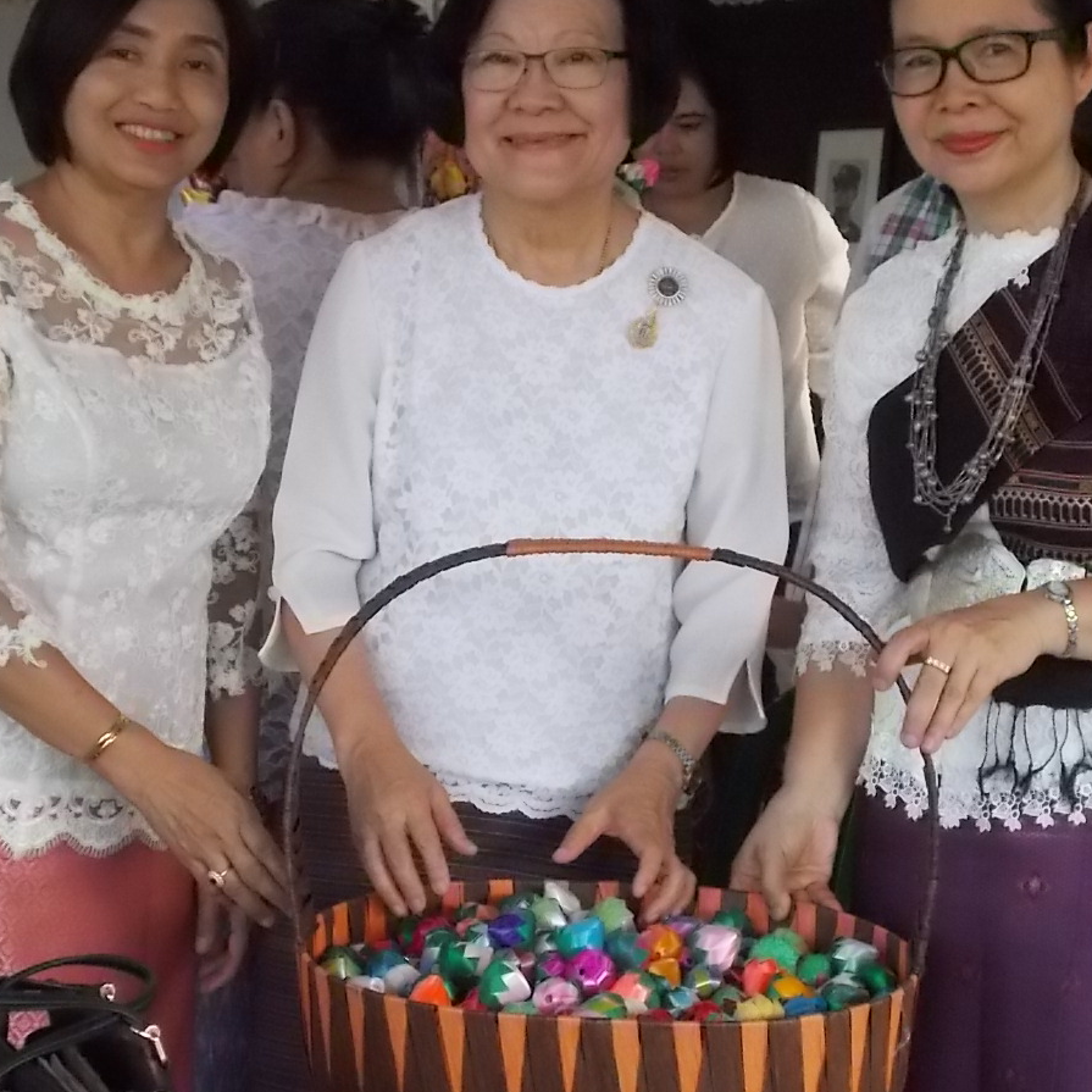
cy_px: 632
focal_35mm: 79
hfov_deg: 21.9
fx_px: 2820
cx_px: 549
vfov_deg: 21.9
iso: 560
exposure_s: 1/125
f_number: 4.5
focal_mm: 9
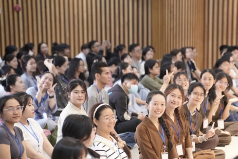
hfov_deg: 16.4
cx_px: 160
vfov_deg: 10.9
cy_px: 107
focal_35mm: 125
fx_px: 826
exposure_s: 1/160
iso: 6400
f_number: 2.8
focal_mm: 89
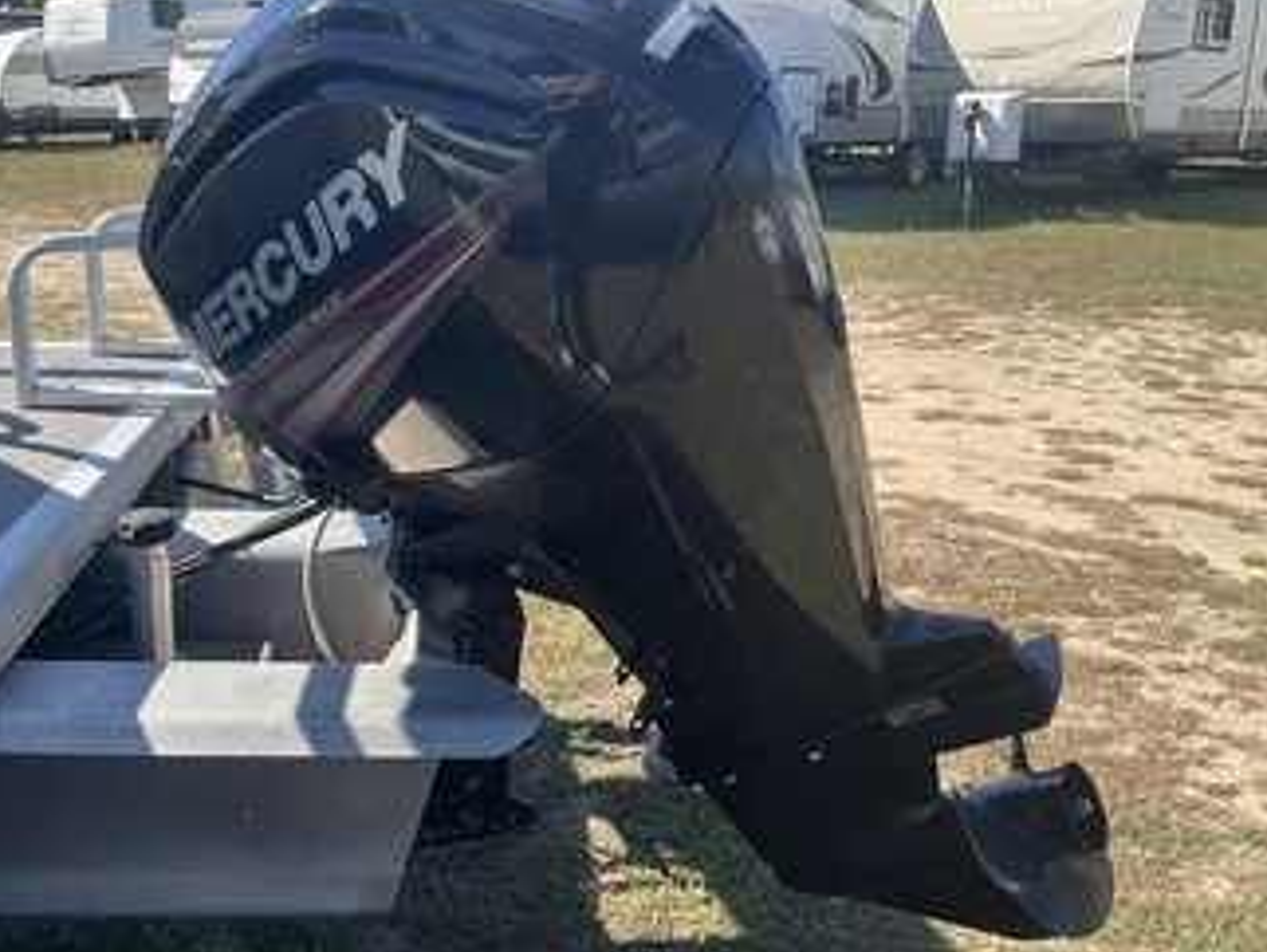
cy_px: 476
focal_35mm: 36
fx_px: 1319
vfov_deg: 39.7
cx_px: 515
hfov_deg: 51.0
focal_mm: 3
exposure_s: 1/613
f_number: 1.8
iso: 25
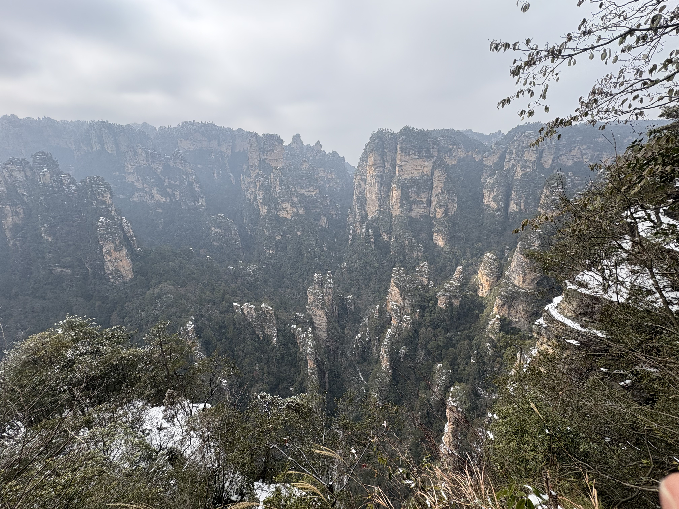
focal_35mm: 14
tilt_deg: -19.2
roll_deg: +1.1
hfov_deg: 102.1
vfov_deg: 85.7
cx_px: 340
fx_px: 275
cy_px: 254
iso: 50
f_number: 2.2
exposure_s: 1/582
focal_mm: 2.22
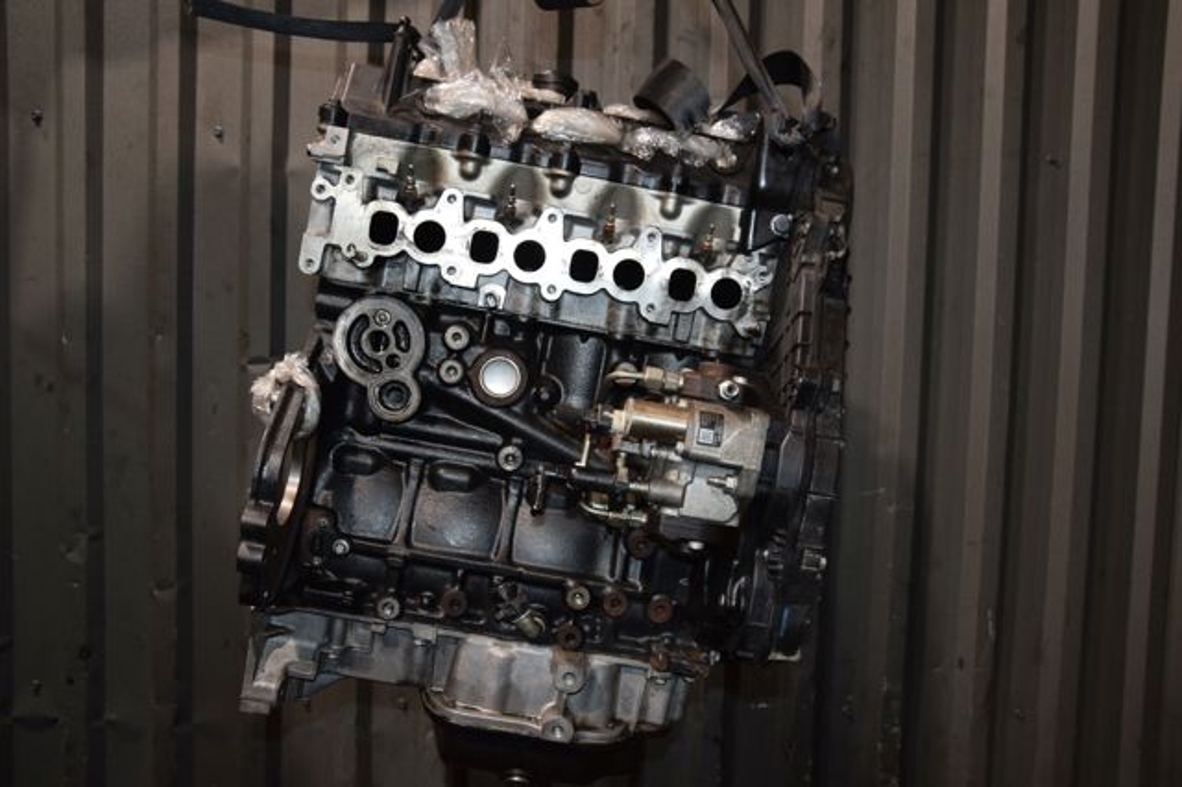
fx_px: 1034
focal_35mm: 32
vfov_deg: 41.7
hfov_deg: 59.5
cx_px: 591
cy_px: 394
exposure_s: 1/60
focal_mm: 21
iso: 800
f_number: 5
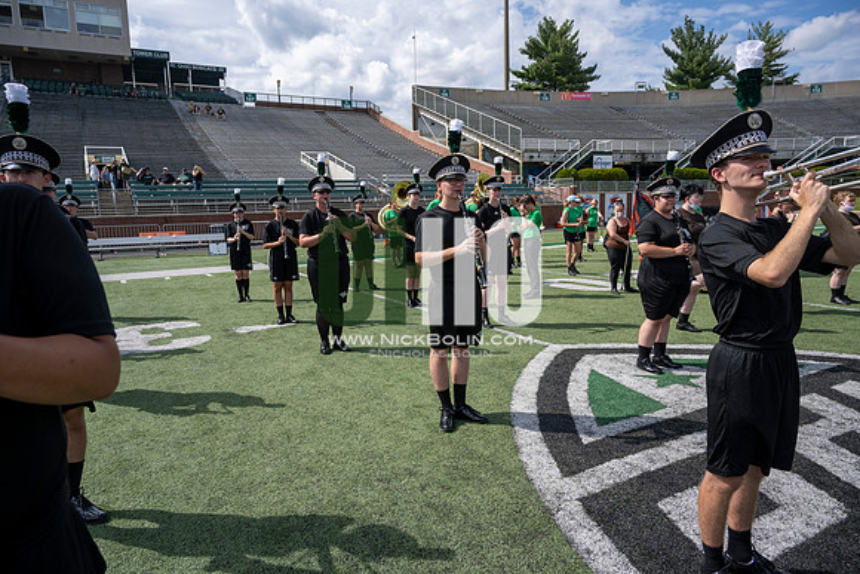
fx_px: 573
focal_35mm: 24
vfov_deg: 53.2
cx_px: 430
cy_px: 287
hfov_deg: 73.7
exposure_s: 1/1600
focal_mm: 24
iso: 200
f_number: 5
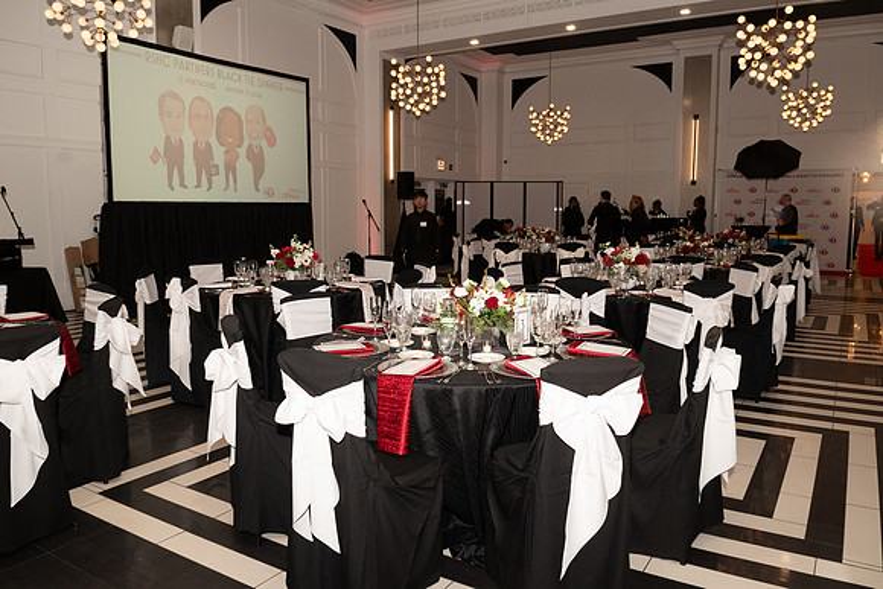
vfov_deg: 48.0
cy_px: 294
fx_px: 662
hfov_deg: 67.4
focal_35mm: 27
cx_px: 442
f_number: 7.1
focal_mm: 18
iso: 1000
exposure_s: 1/125
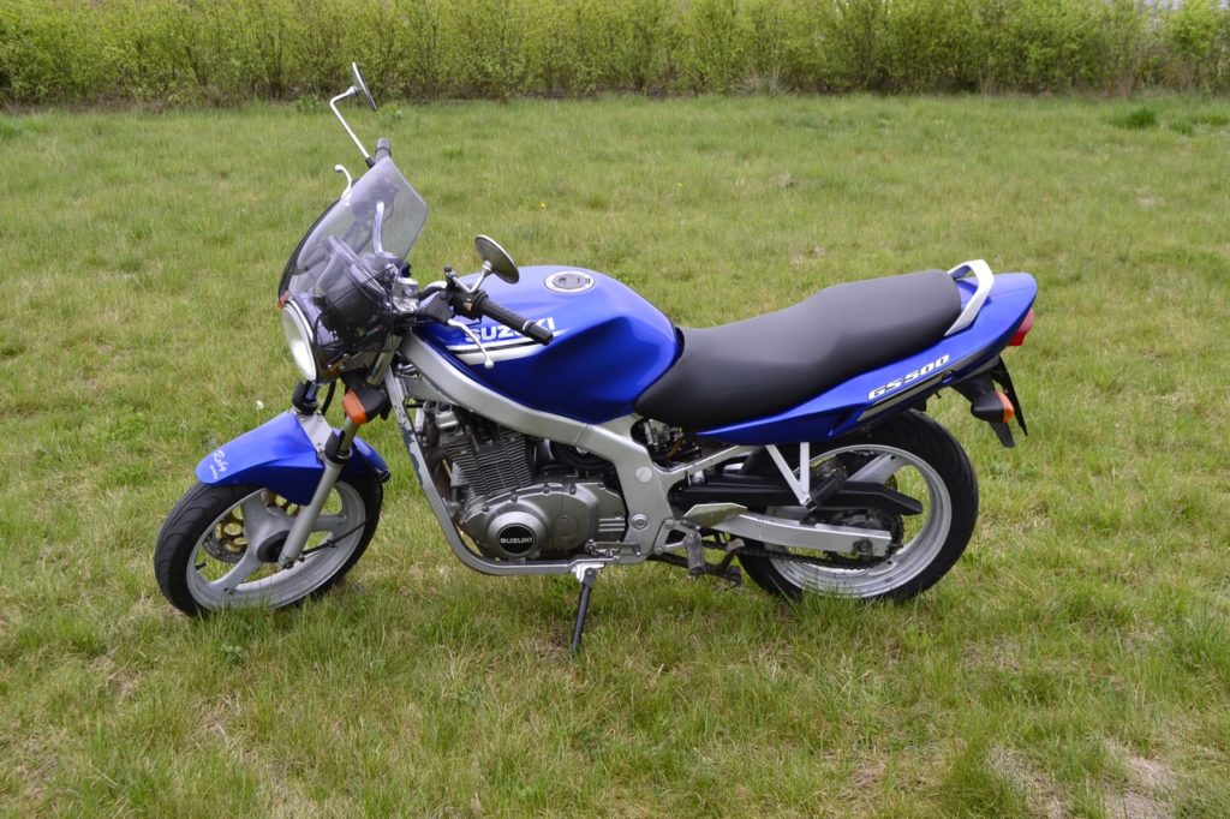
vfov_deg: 34.2
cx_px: 615
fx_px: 1332
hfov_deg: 49.6
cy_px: 410
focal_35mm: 39
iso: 400
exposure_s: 1/125
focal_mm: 26
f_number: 9
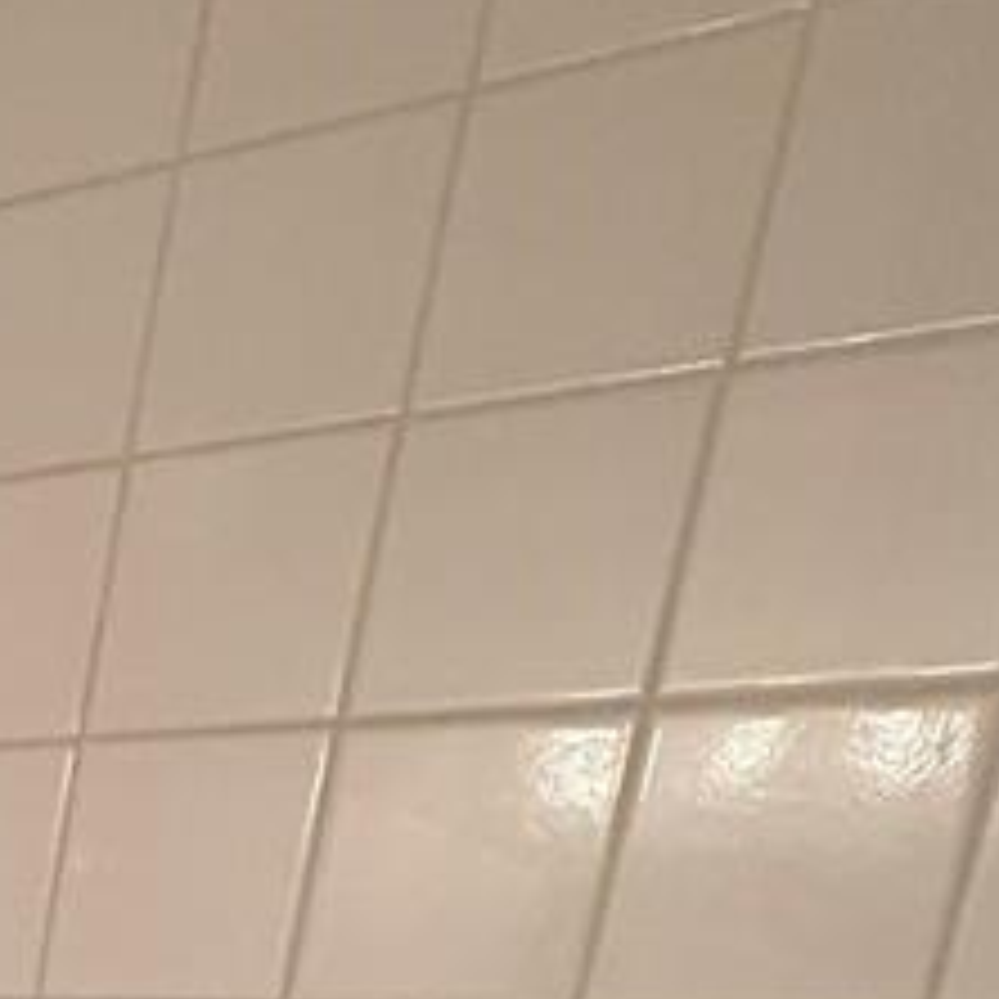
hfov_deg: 19.6
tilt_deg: -15.2
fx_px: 2188
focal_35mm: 67
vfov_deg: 19.8
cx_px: -770
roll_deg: -3.3
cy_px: 1737
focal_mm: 2.22
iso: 320
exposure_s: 1/120
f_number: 2.2
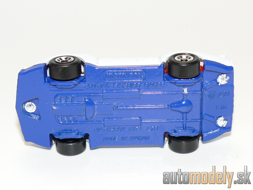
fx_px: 709
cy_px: 95
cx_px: 126
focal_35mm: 97
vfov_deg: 15.2
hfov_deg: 20.2
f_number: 4
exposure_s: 1/30
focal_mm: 13
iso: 100
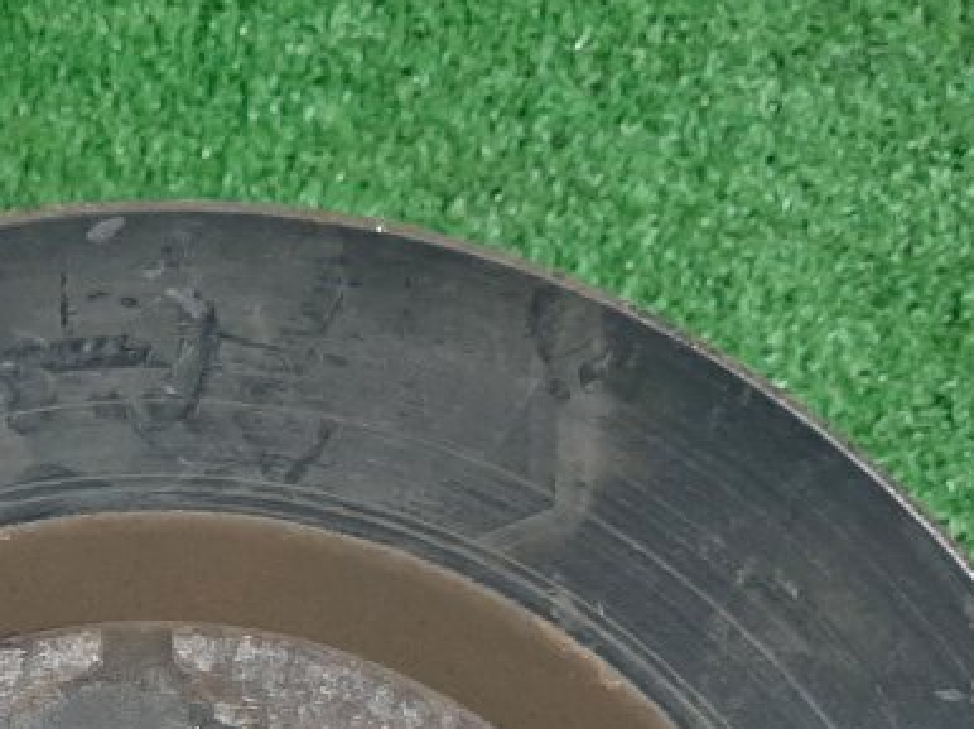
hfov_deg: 19.6
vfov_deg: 14.2
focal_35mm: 97
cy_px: 1095
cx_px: -40
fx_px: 2728
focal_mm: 3.93
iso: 140
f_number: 1.7
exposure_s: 1/50
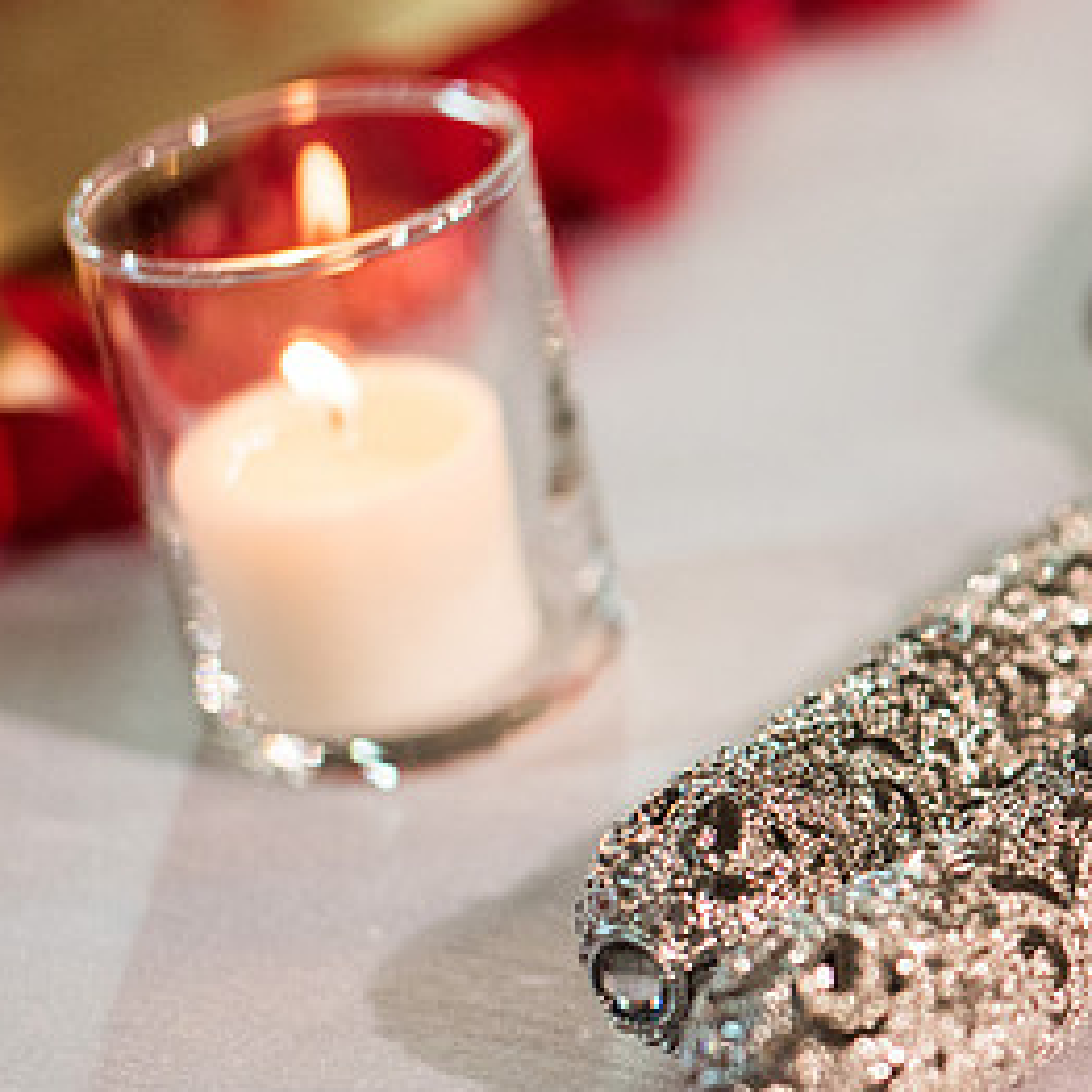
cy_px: 770
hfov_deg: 13.8
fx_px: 4319
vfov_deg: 14.4
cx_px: 1449
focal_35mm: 121
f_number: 2.5
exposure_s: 1/125
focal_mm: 50
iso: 1000
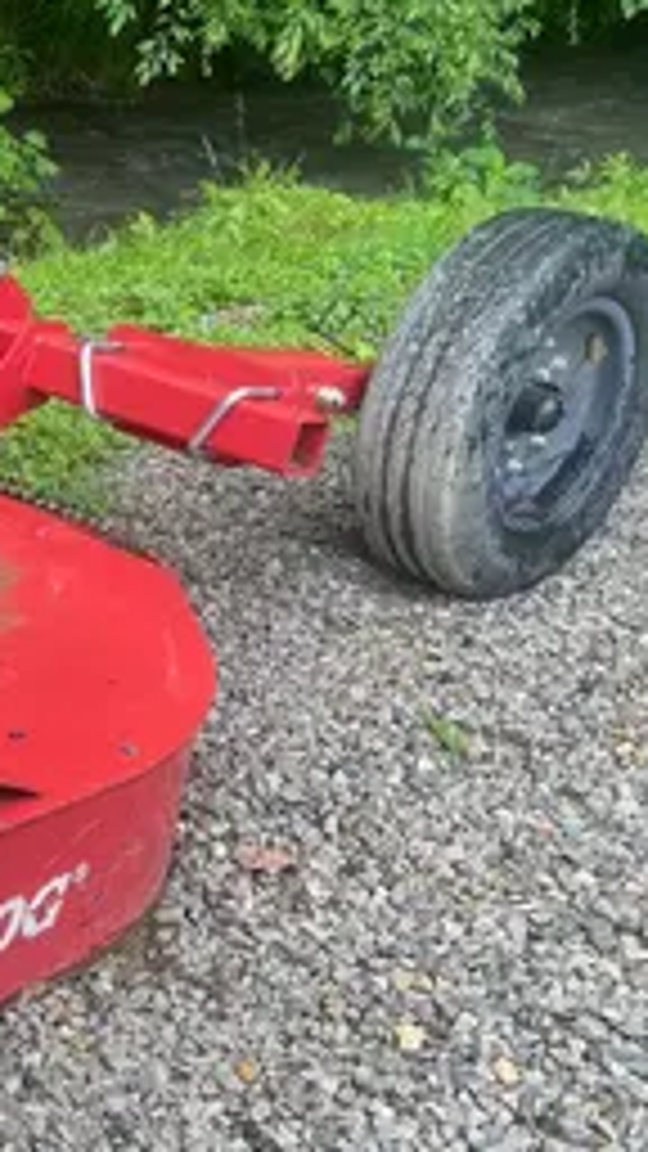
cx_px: -490
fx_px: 1863
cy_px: 650
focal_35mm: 61
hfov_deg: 16.7
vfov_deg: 34.3
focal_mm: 4.2
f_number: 1.6
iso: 32
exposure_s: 1/212
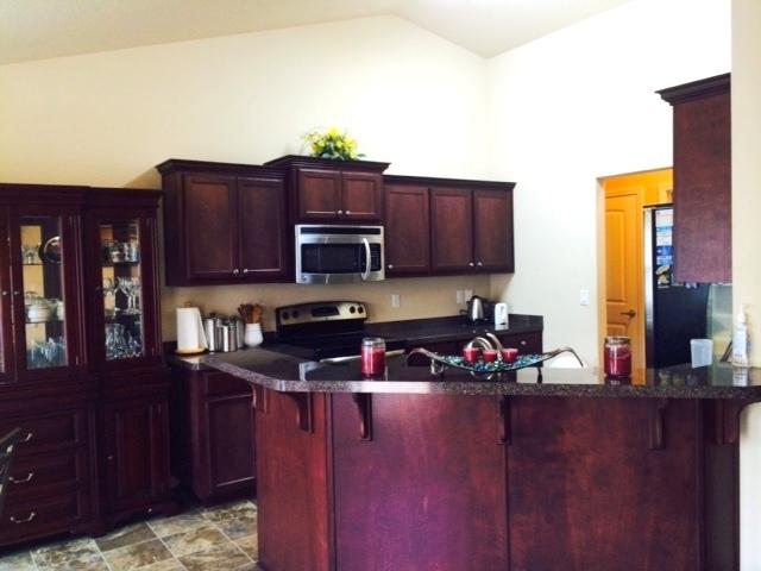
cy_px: 286
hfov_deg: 60.0
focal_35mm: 30
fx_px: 660
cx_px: 380
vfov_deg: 46.8
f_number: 2.2
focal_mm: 4.12
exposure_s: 1/30
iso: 125
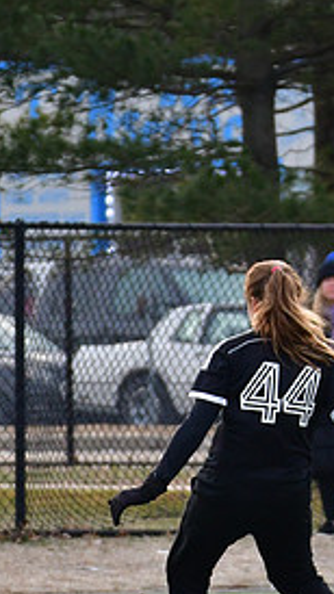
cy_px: 417
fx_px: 11895
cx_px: 310
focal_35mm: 755
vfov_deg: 2.9
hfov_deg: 1.6
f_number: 5
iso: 1000
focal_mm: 170
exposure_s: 1/800
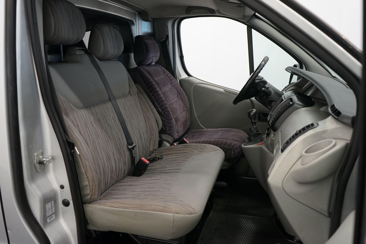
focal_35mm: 31
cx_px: 183
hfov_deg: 60.3
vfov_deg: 42.3
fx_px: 315
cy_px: 122
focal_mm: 31
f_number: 4
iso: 1600
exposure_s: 1/160
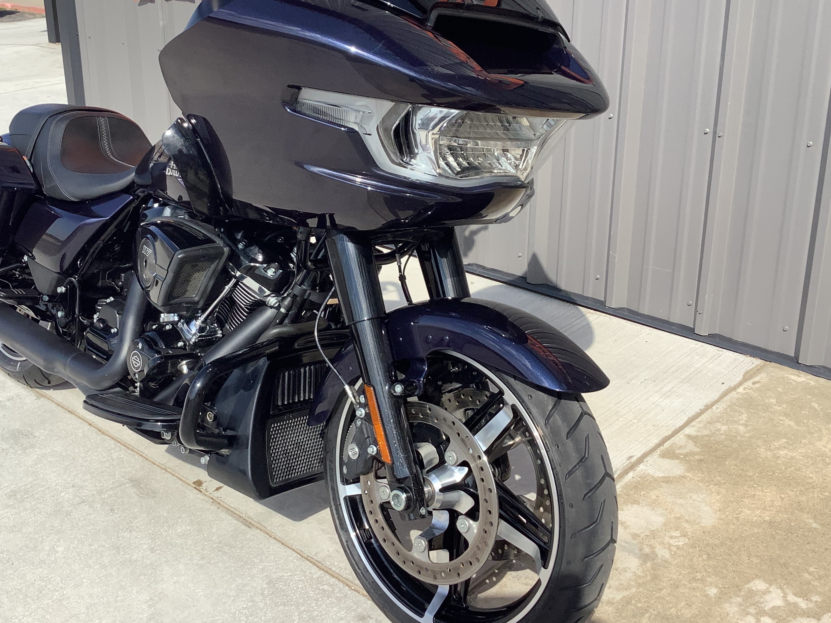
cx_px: 335
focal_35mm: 41
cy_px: 231
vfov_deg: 34.9
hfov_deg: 45.5
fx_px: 984
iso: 25
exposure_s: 1/1006
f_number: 2.4
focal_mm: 3.3
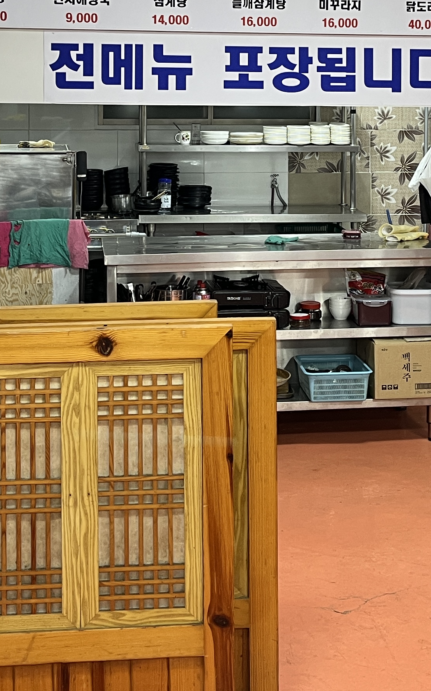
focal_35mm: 63
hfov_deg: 20.6
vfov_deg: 31.5
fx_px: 1184
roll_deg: -0.2
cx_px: 247
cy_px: 127
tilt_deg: -1.6
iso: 100
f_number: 1.6
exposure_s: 1/60
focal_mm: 5.1
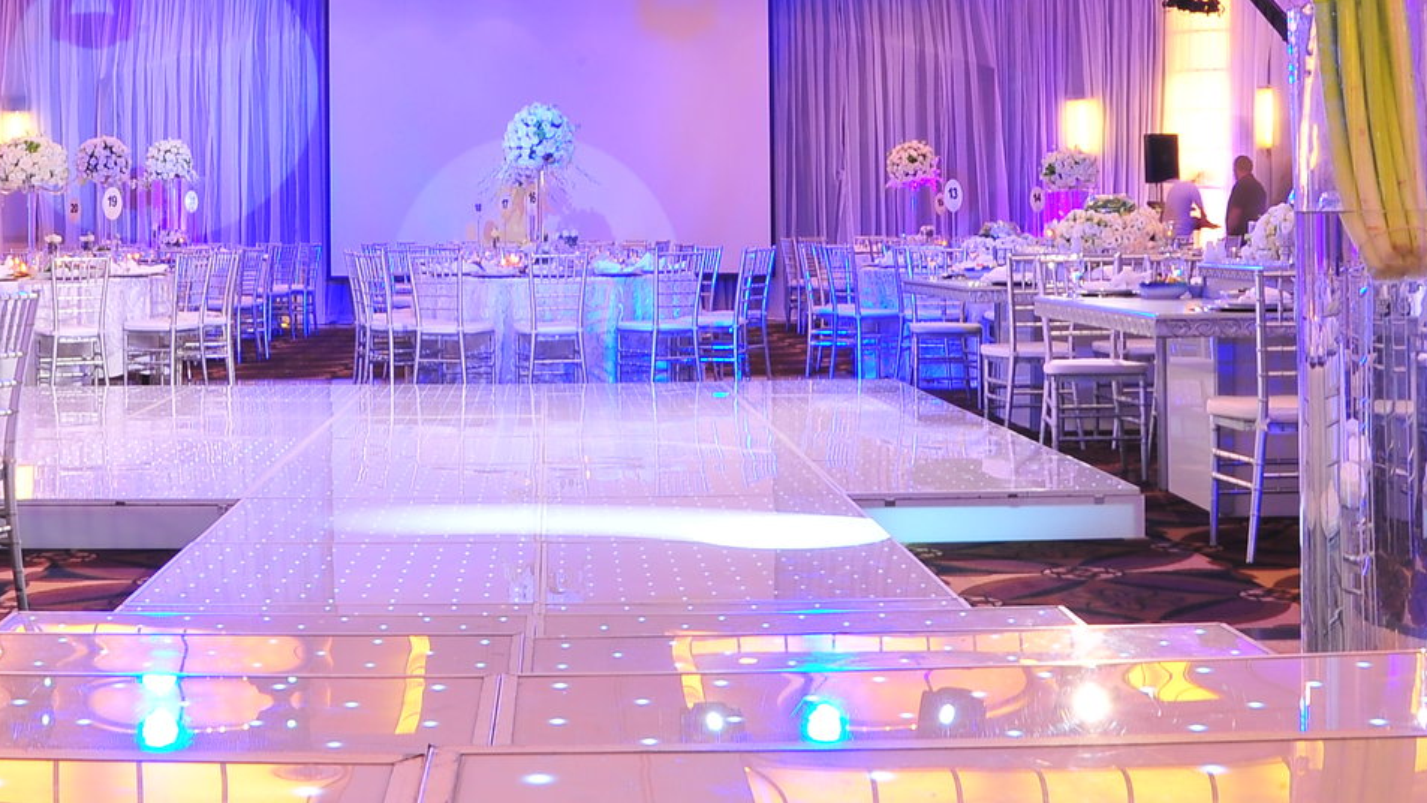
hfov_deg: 38.1
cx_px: 490
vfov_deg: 22.0
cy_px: 182
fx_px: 2043
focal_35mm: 54
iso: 250
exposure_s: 1
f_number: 22
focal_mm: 24
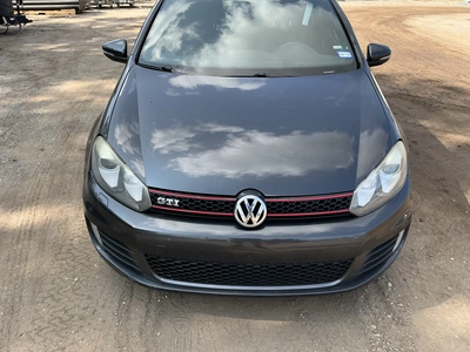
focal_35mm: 28
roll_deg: -1.5
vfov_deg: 49.7
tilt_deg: -25.4
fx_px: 380
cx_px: 235
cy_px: 176
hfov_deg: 63.4
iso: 25
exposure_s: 1/442
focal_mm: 3
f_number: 1.8
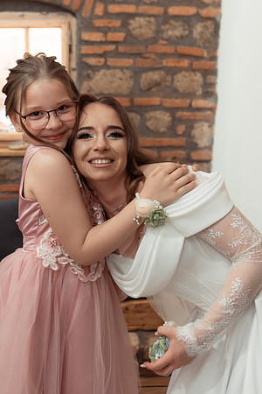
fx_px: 491
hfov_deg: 29.7
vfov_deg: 43.6
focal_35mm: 45
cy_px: 197
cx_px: 88
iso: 2500
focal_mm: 30
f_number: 2.8
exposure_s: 1/200
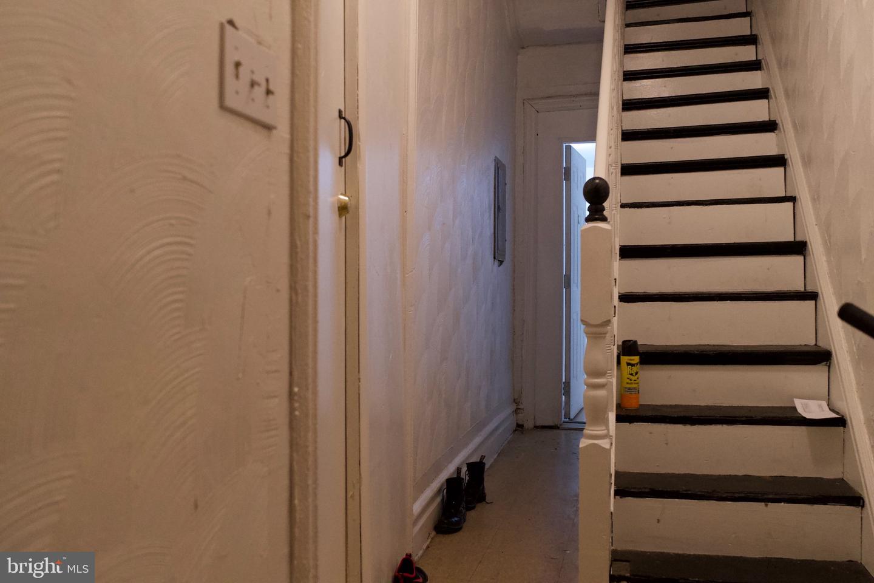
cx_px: 437
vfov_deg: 43.6
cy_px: 292
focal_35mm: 30
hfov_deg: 61.9
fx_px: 728
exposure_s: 1/160
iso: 3200
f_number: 2.8
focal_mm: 20
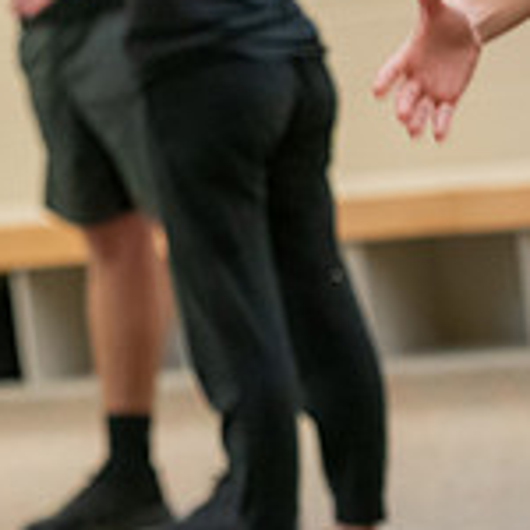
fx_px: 5682
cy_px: 12
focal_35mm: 328
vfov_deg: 5.3
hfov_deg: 5.3
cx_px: -237
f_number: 2.8
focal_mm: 100
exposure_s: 1/160
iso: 2000
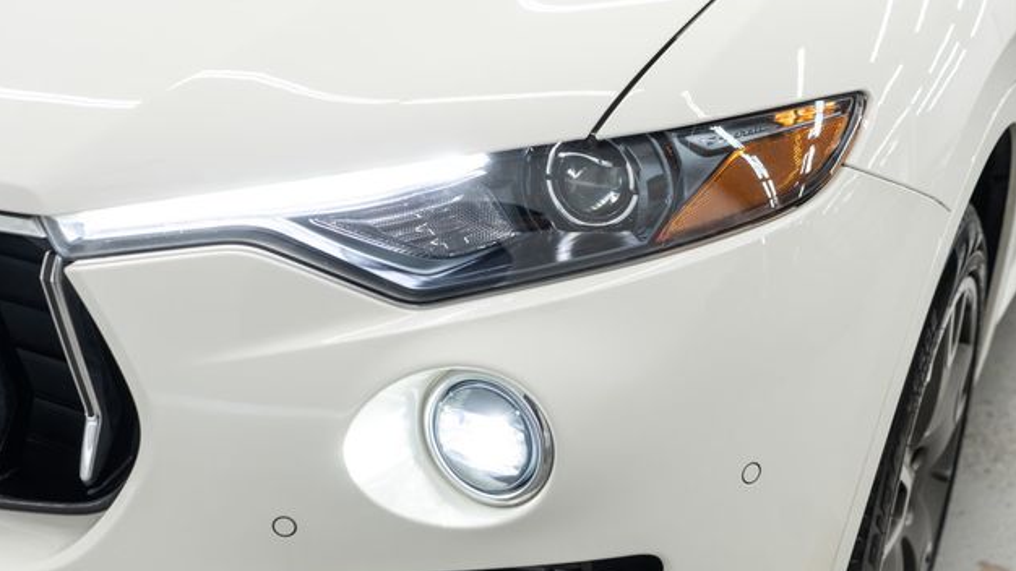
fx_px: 1212
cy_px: 333
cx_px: 516
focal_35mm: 45
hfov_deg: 45.5
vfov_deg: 26.5
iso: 200
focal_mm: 28
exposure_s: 1/50
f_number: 3.2
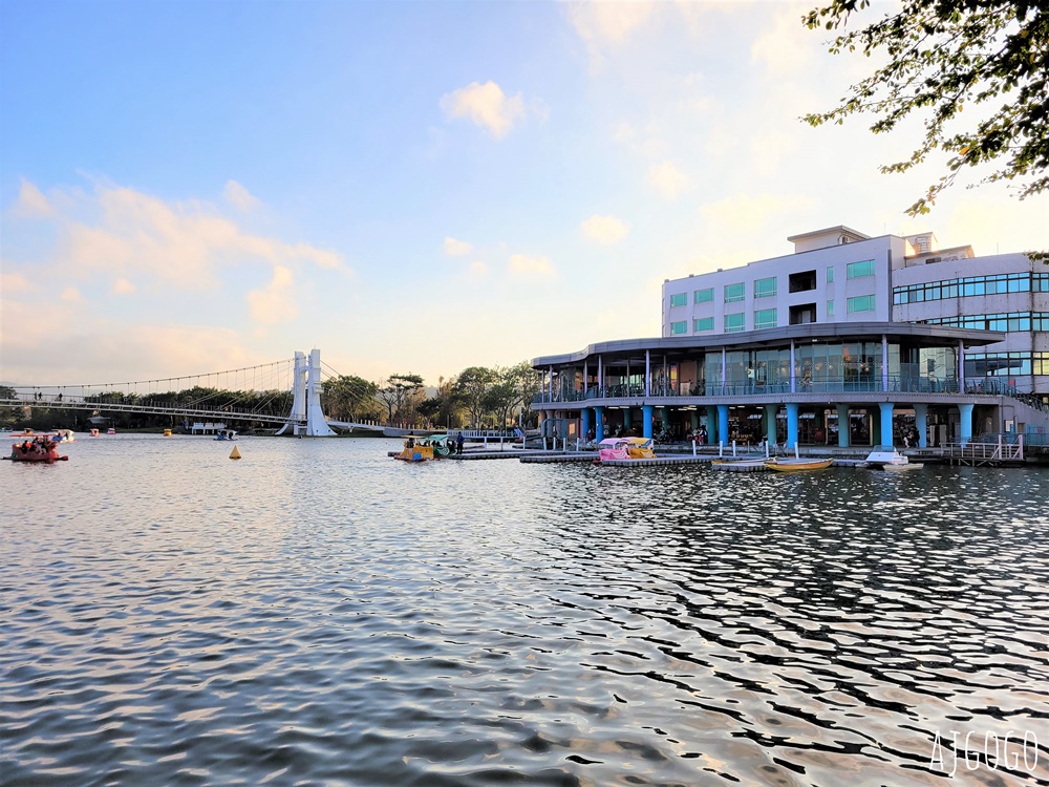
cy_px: 394
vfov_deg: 53.1
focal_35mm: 26
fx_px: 788
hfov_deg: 67.3
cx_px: 524
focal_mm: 5.4
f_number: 1.8
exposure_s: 1/1667
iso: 40
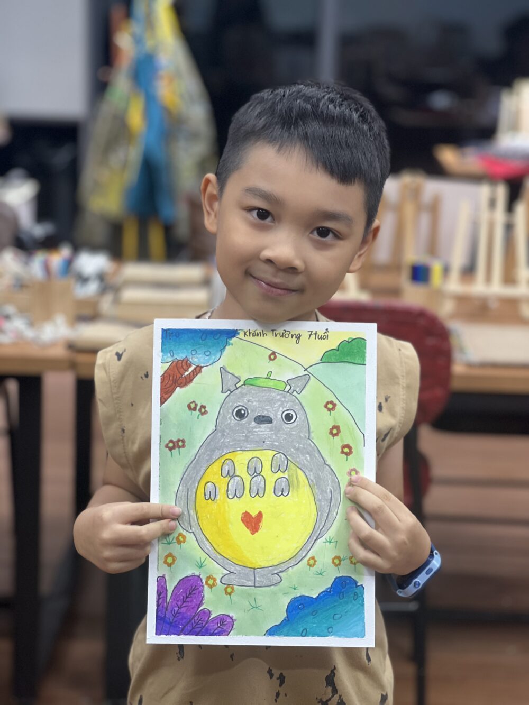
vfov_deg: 25.3
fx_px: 1569
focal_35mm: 77
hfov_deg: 19.1
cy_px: 352
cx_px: 264
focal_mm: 9
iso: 160
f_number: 2.8
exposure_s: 1/50
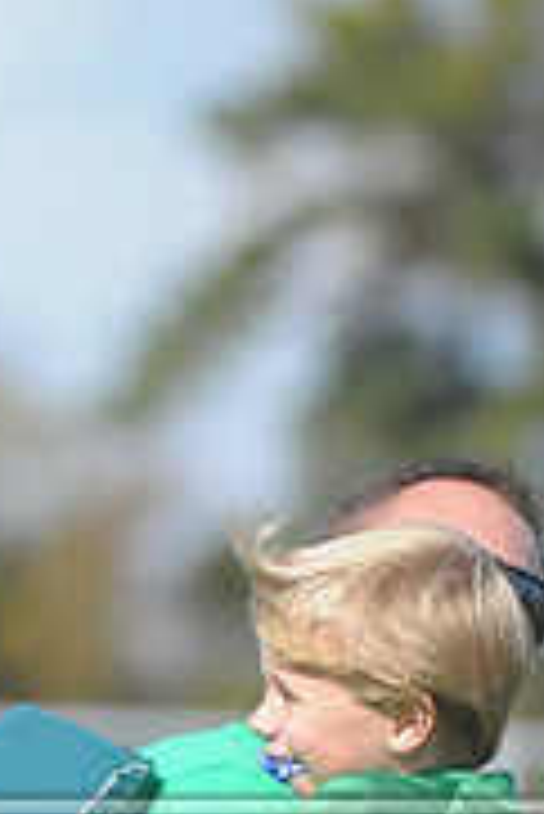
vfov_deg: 1.8
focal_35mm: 1153
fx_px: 26083
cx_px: 79
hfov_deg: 1.2
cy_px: 1007
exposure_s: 1/8000
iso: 1600
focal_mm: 240
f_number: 4
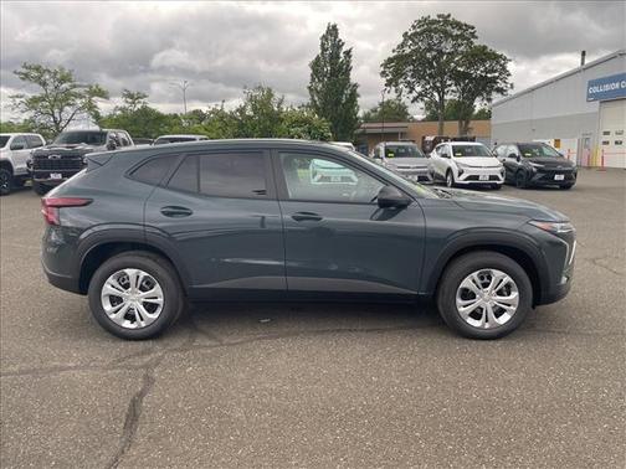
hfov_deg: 67.3
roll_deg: -0.3
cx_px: 313
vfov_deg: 53.1
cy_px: 234
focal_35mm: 26
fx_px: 470
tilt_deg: -9.1
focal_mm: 4.2
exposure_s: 1/346
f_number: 1.6
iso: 32
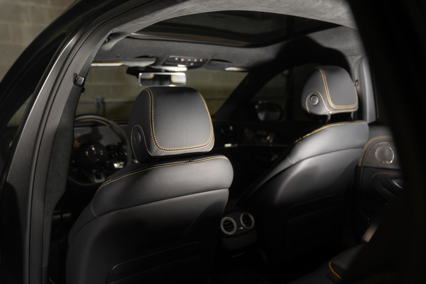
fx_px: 367
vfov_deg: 42.3
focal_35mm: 31
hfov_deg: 60.3
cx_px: 213
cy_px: 142
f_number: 2.8
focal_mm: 31
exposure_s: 1/50
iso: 250
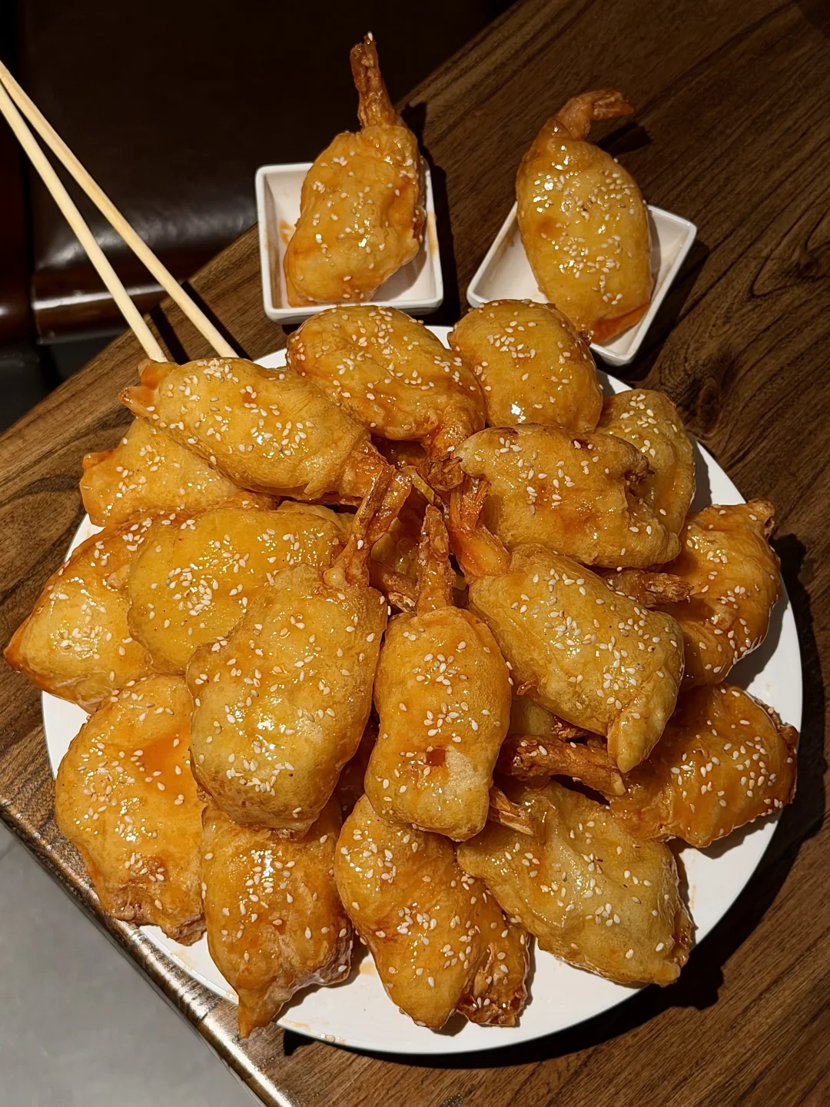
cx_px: 415
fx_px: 1535
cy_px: 554
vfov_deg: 39.7
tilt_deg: -65.5
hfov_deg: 30.3
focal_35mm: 48
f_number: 1.78
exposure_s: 1/100
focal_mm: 6.76
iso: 64
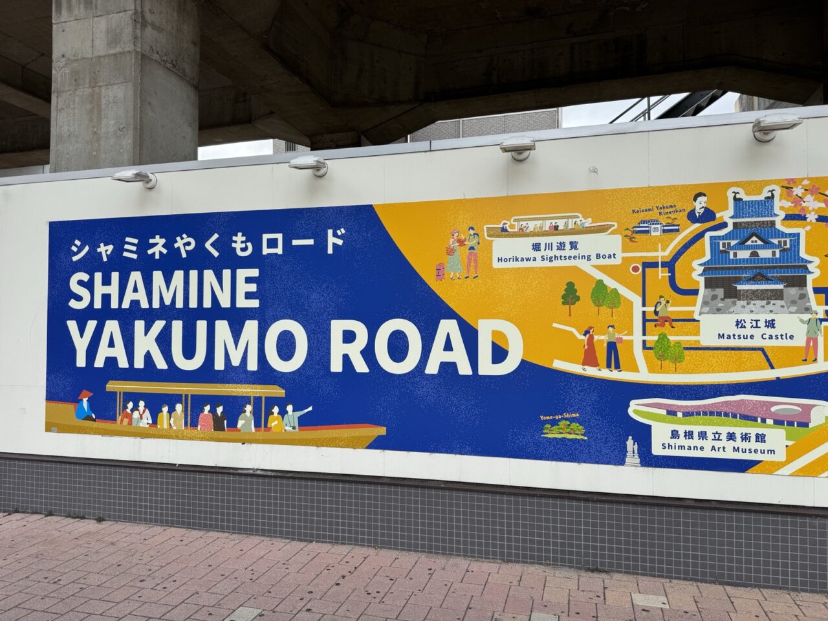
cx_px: 414
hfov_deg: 71.6
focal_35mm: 24
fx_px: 574
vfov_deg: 56.8
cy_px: 310
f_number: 1.78
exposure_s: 1/1395
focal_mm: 6.76
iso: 80
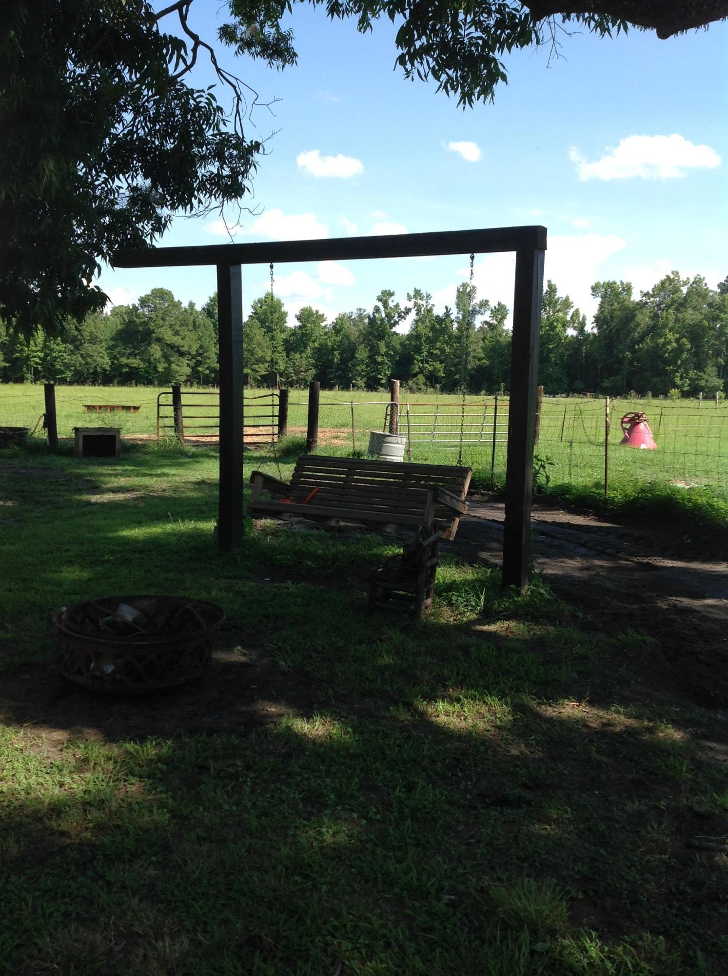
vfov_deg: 52.7
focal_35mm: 35
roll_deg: -1.6
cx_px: 364
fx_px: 984
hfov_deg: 40.6
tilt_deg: -4.4
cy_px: 488
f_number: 2.4
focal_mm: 4.28
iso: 50
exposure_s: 1/840
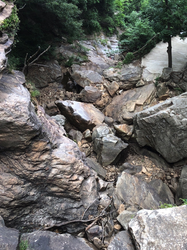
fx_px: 295
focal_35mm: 41
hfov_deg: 34.6
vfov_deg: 45.8
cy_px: 127
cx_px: 132
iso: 40
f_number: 1.8
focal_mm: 4
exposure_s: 1/120
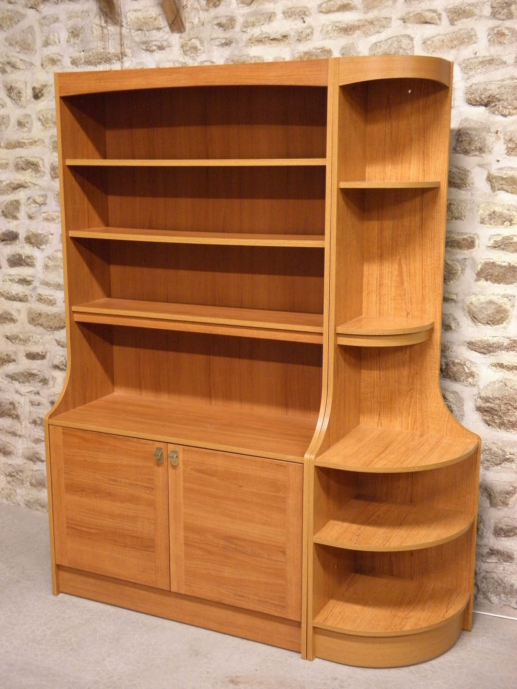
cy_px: 344
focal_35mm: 41
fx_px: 816
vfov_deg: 45.8
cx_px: 258
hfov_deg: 35.1
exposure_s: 1/8
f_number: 3.8
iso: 400
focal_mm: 7.5
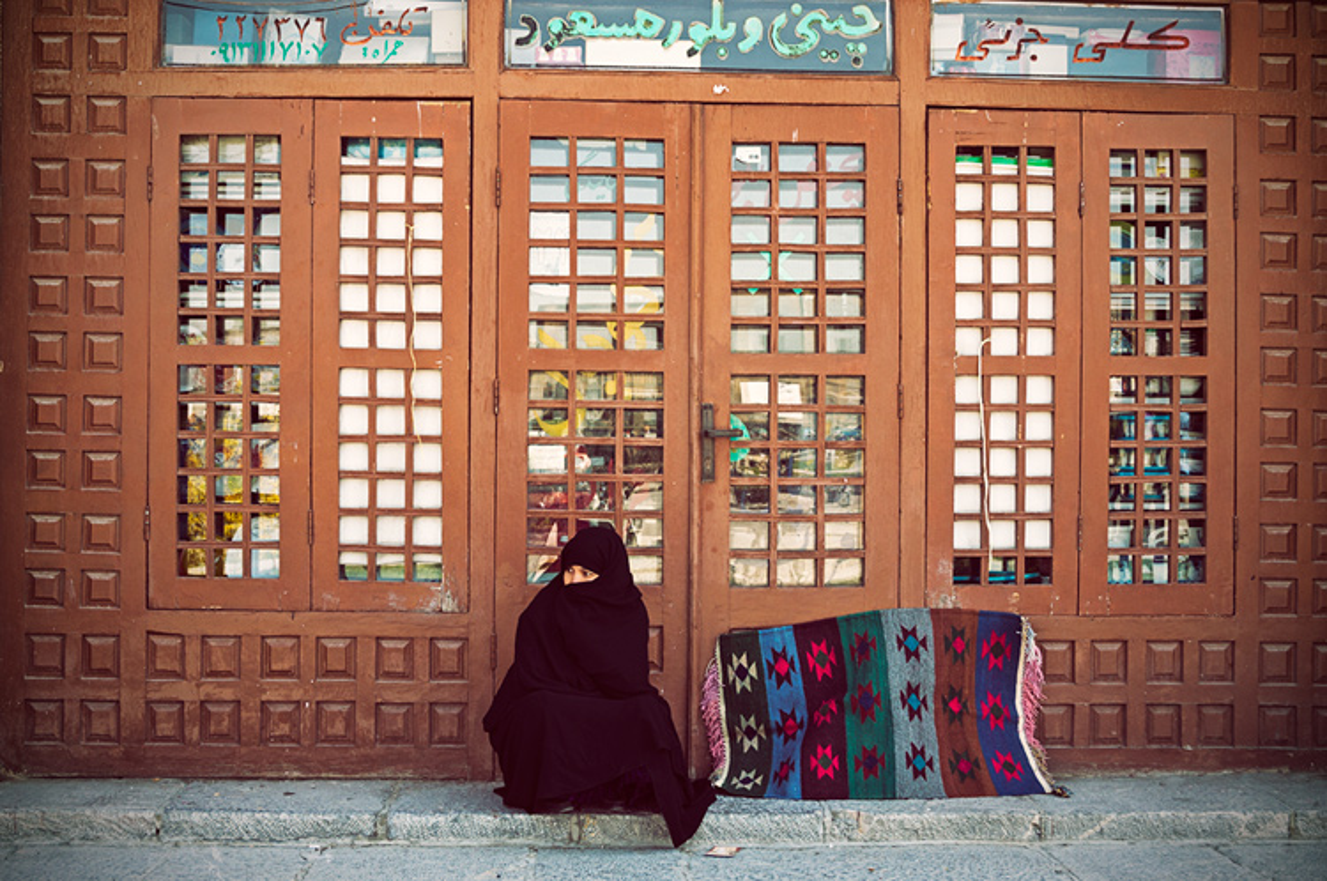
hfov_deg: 41.2
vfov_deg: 28.0
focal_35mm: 48
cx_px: 664
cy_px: 440
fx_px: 1767
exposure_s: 1/160
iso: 200
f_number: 6.3
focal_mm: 32
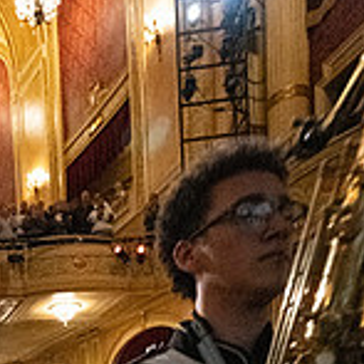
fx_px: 512
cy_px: 485
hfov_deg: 35.7
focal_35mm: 43
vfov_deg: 30.1
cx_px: 7
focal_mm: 16.5
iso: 40637
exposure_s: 1/400
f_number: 4
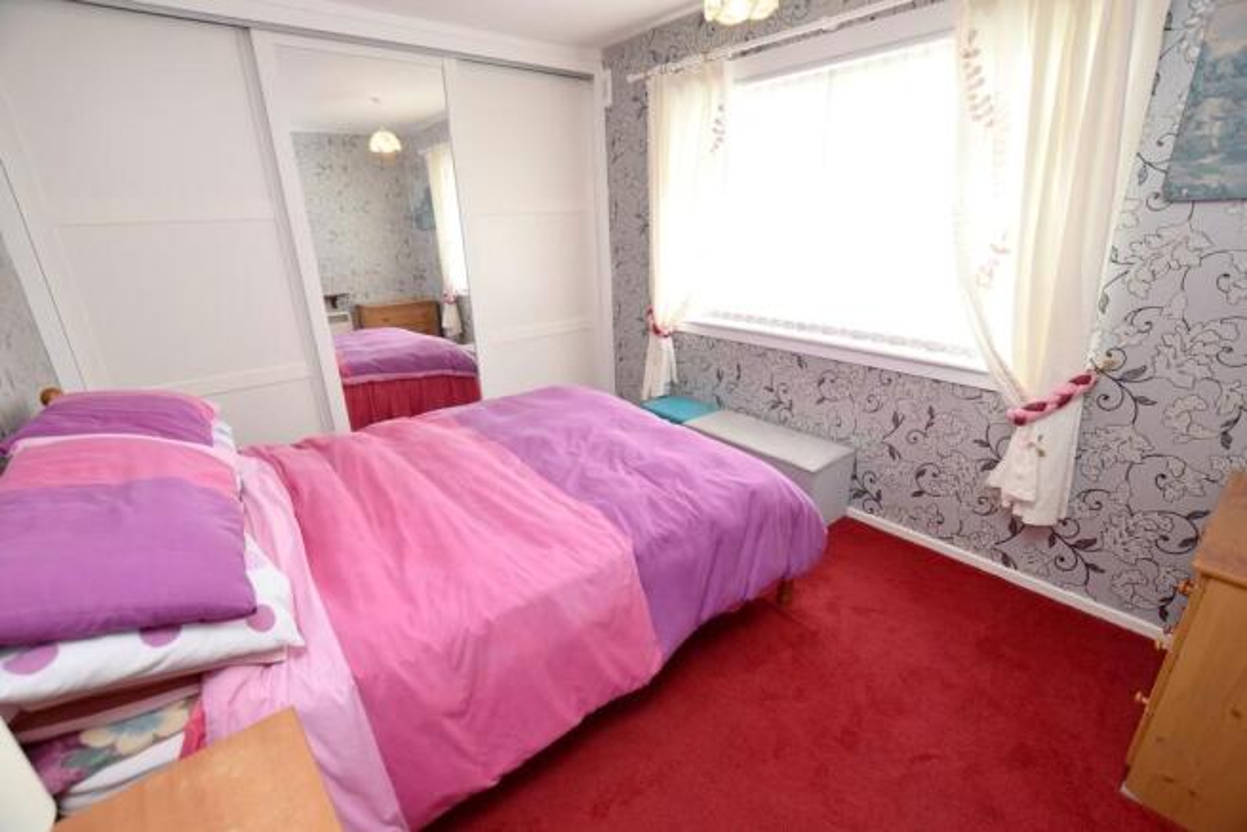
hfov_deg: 100.4
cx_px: 624
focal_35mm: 15
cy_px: 416
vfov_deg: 77.4
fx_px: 520
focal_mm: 10
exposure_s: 1/100
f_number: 5
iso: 800
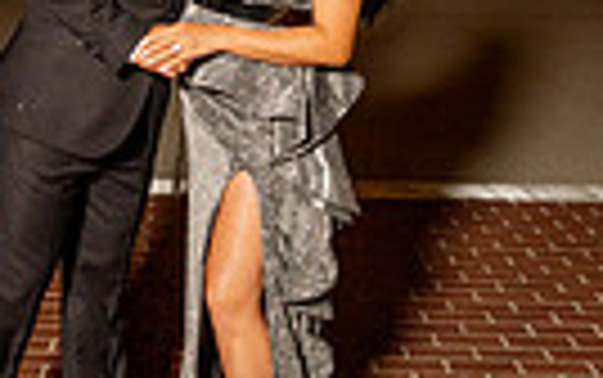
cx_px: 175
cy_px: -270
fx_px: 1184
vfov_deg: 15.8
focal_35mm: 72
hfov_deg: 28.3
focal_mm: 14
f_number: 2.8
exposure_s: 1/60
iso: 800
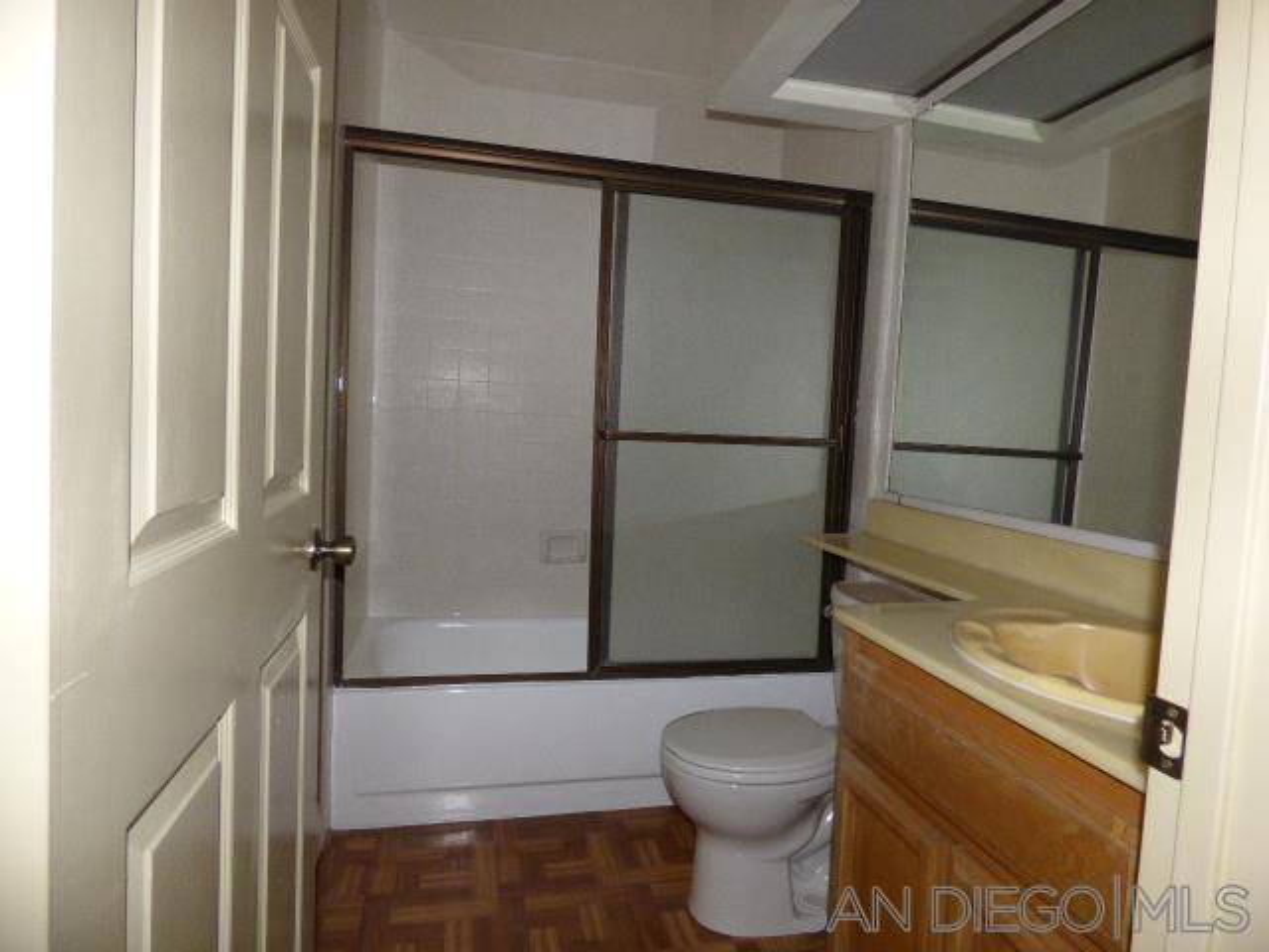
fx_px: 733
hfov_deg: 81.7
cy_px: 476
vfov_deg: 66.0
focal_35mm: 20
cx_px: 634
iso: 400
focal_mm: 3.58
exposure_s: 1/60
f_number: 2.8
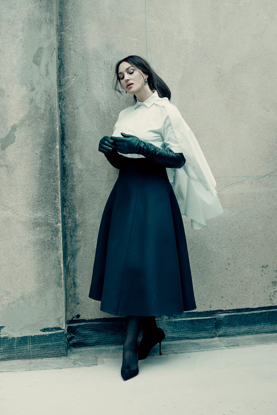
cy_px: 208
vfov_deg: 34.5
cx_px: 138
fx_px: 669
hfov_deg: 23.4
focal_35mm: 58
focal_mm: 58
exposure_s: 1/200
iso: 100
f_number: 3.2
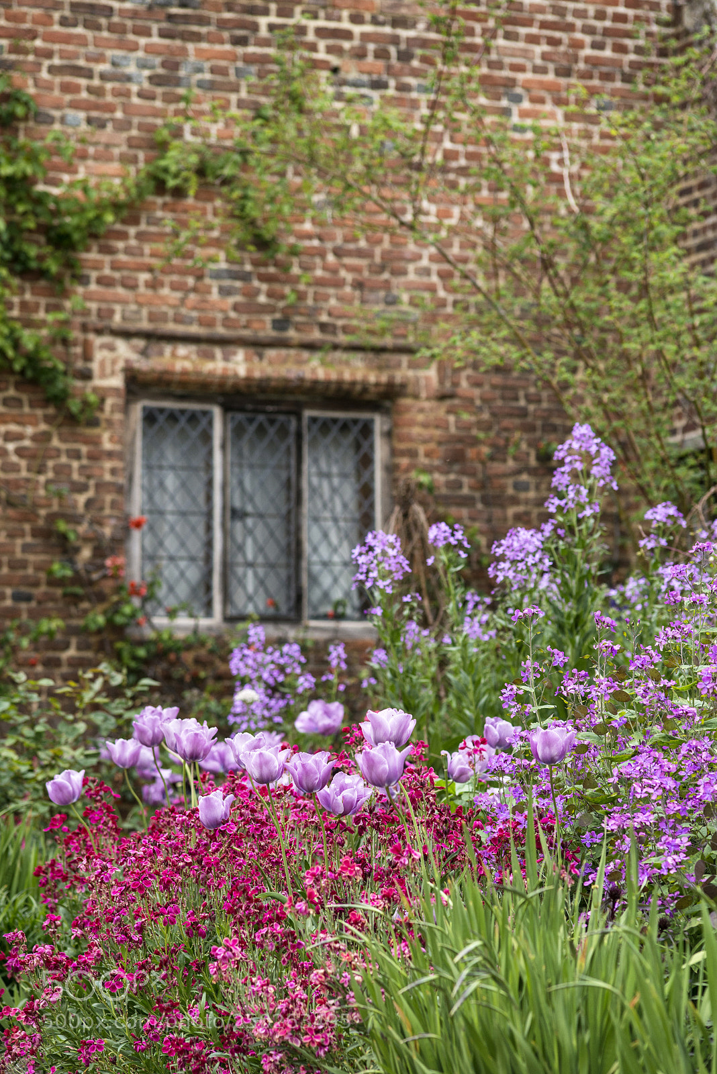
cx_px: 358
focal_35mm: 105
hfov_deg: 13.1
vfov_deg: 19.4
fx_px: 3134
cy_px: 537
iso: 500
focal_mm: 105
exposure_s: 1/1600
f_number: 4.5
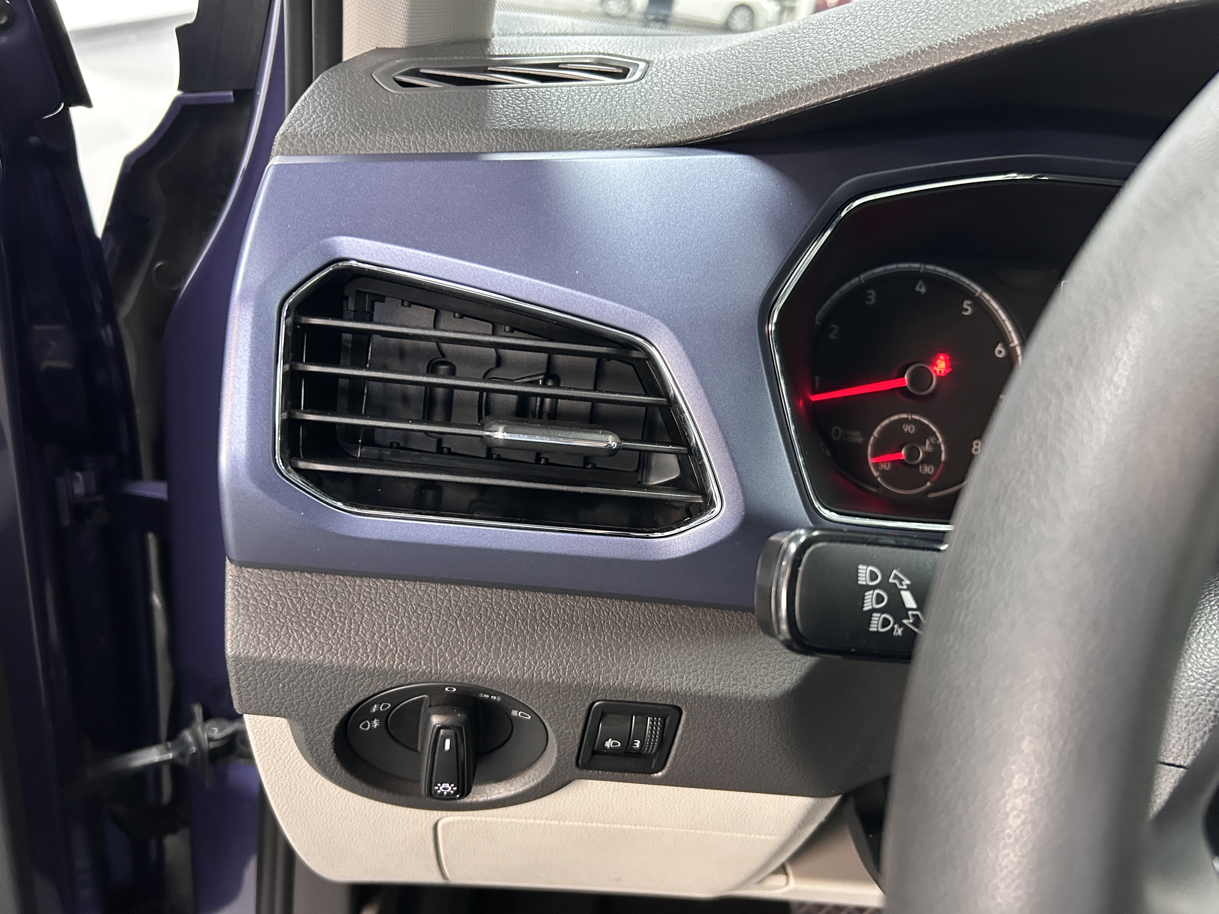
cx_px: 610
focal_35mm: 26
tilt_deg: -27.9
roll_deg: -8.1
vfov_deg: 53.1
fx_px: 916
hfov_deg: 67.3
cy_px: 457
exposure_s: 1/50
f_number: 1.5
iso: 500
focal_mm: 5.7
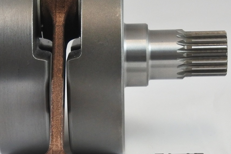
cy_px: 88
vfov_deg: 8.2
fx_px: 1078
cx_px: 30
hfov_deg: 12.2
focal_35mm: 168
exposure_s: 1/125
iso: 800
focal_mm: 28.2
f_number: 5.6
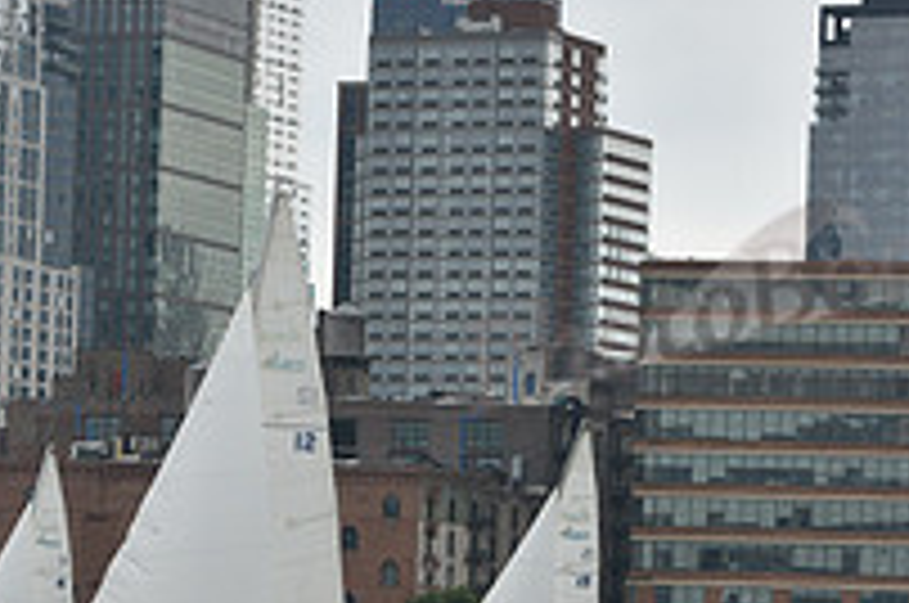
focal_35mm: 236
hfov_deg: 8.7
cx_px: 234
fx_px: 5949
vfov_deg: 5.8
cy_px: 592
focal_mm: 82
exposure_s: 1/1250
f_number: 7.1
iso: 320
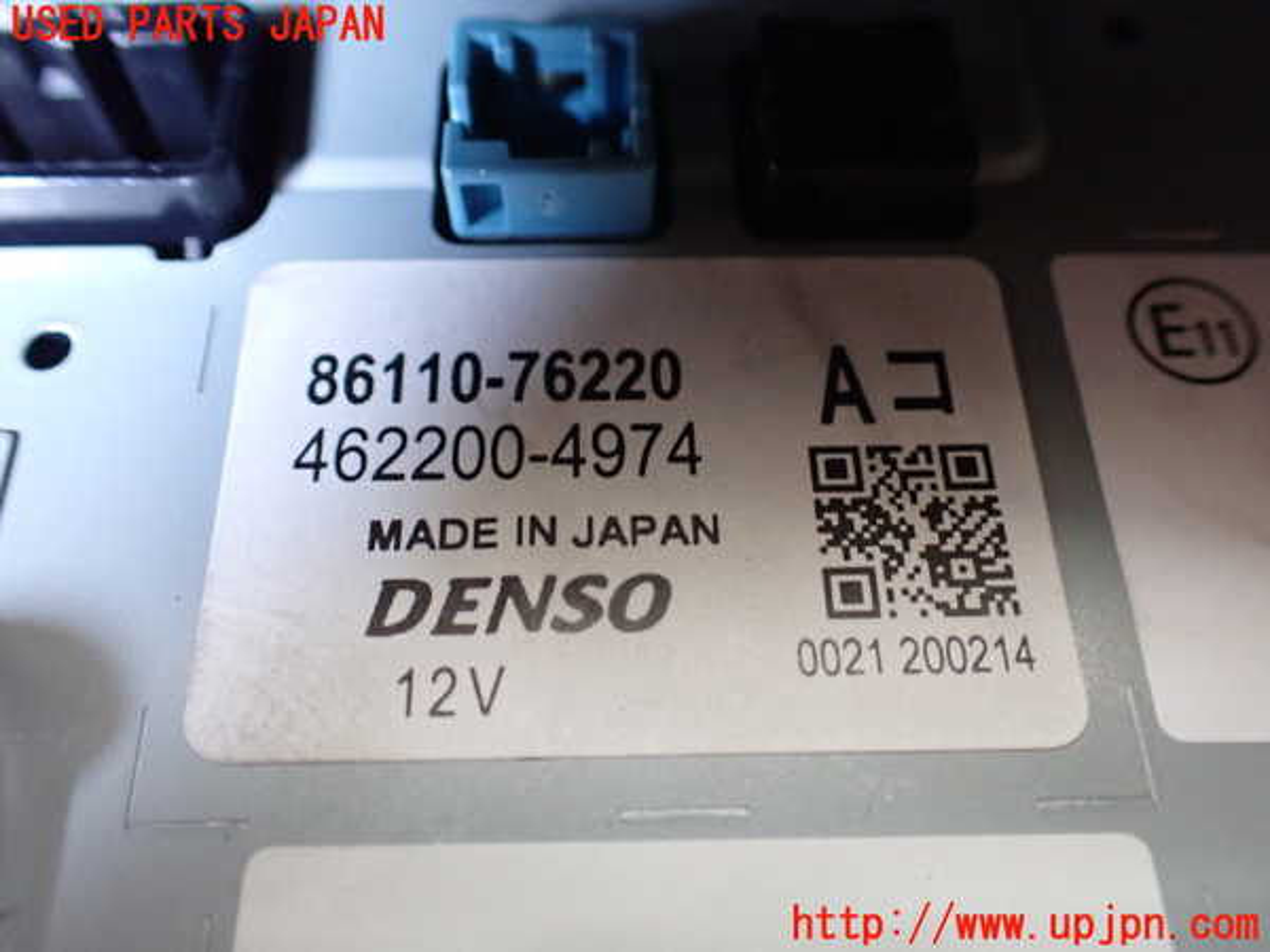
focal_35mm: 30
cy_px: 476
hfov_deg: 60.0
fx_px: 1101
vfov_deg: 46.8
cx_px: 635
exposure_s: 1/30
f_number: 2.3
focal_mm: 5.4
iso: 1000
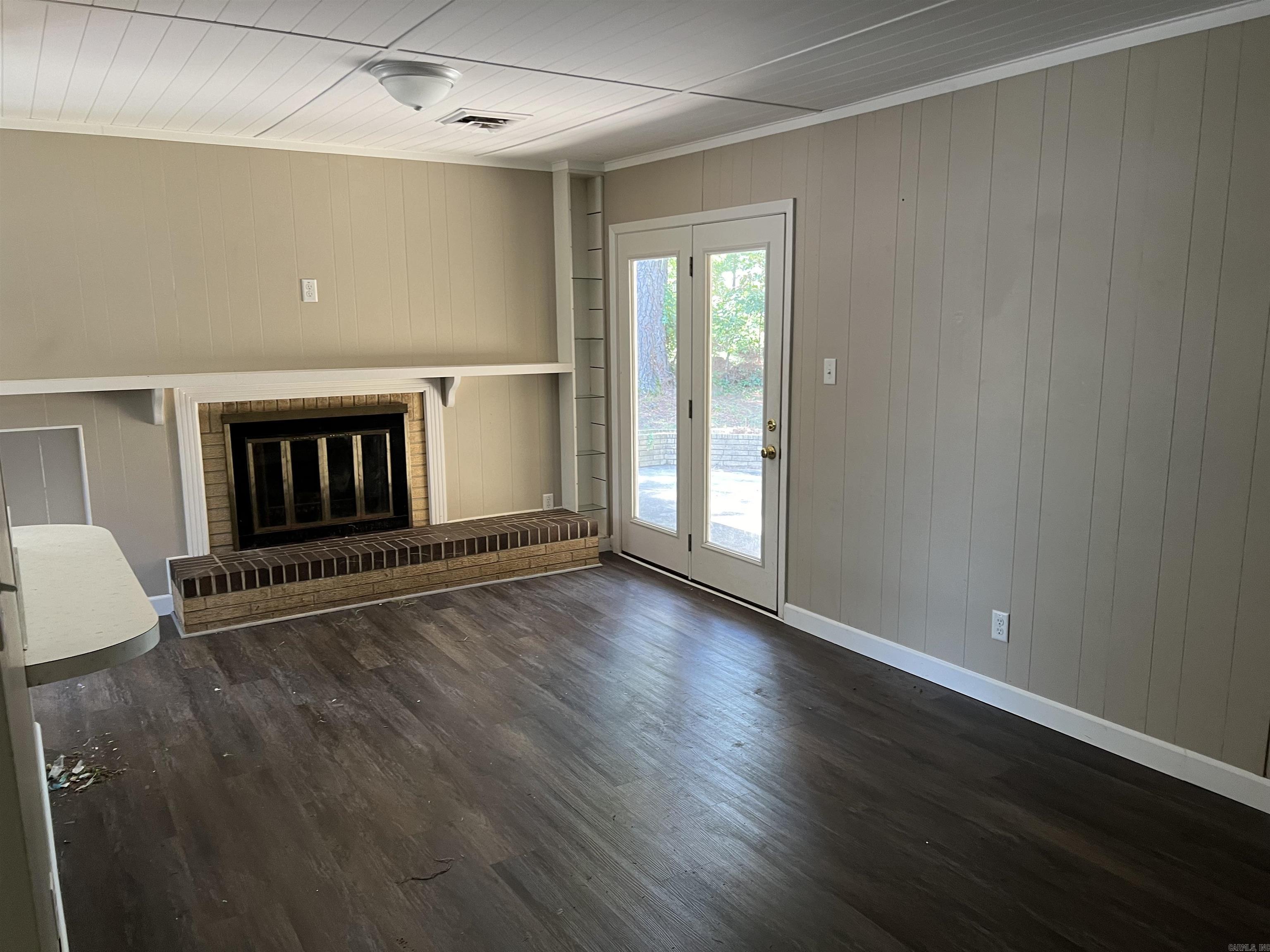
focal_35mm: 26
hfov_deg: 67.3
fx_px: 954
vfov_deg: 53.1
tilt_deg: -9.3
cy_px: 476
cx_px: 635
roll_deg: +2.1
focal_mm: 5.7
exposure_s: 1/73
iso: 125
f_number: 1.5
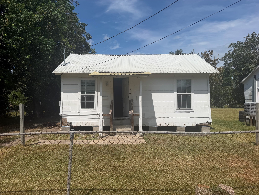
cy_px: 98
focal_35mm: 24
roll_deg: +1.6
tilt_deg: +0.7
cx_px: 130
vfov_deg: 56.8
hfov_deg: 71.6
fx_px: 180
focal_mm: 6.76
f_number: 1.78
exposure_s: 1/10309
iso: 80
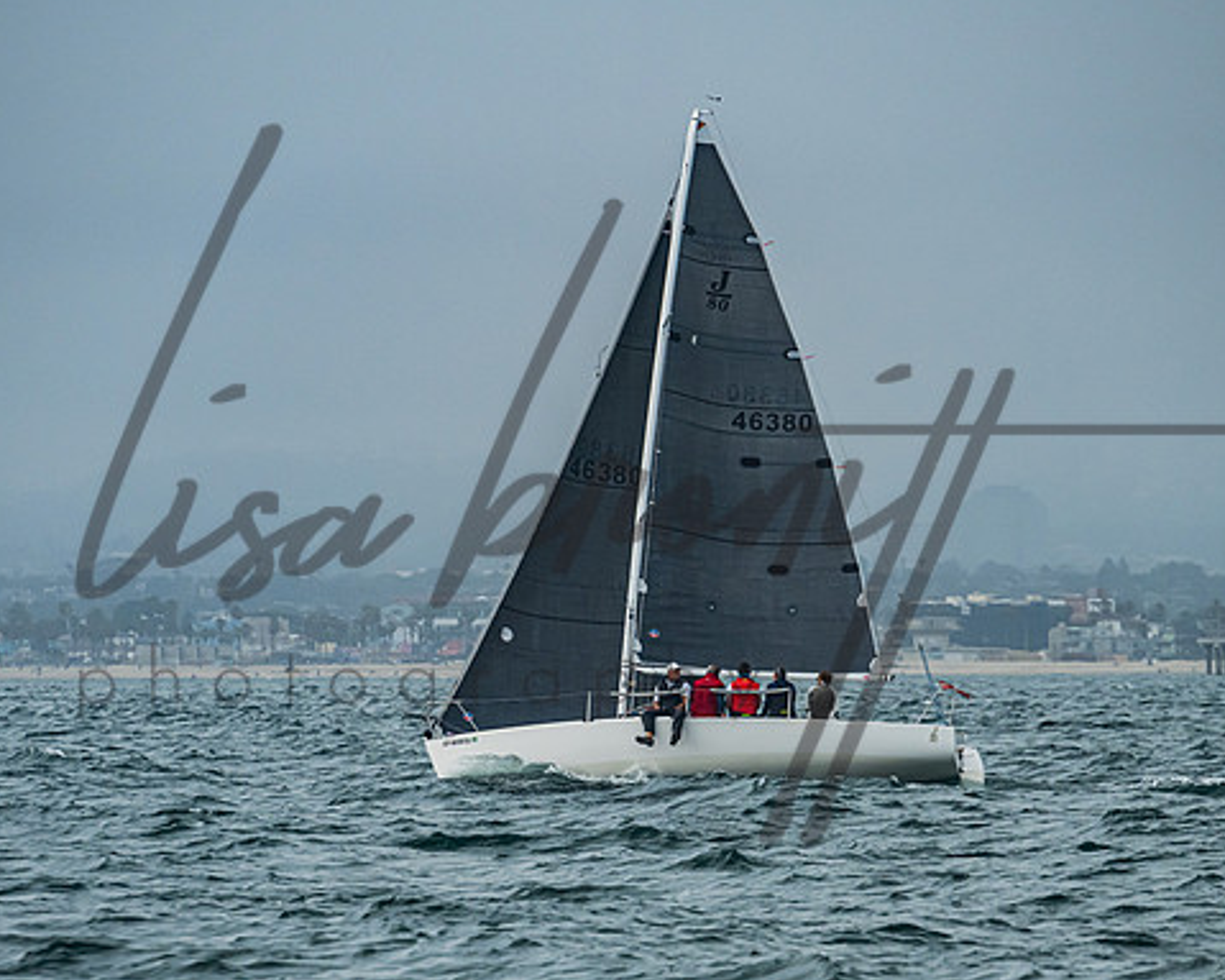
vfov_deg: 5.0
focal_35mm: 308
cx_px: 647
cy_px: 658
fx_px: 11164
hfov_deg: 6.3
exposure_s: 1/1600
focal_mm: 200
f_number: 6.3
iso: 500
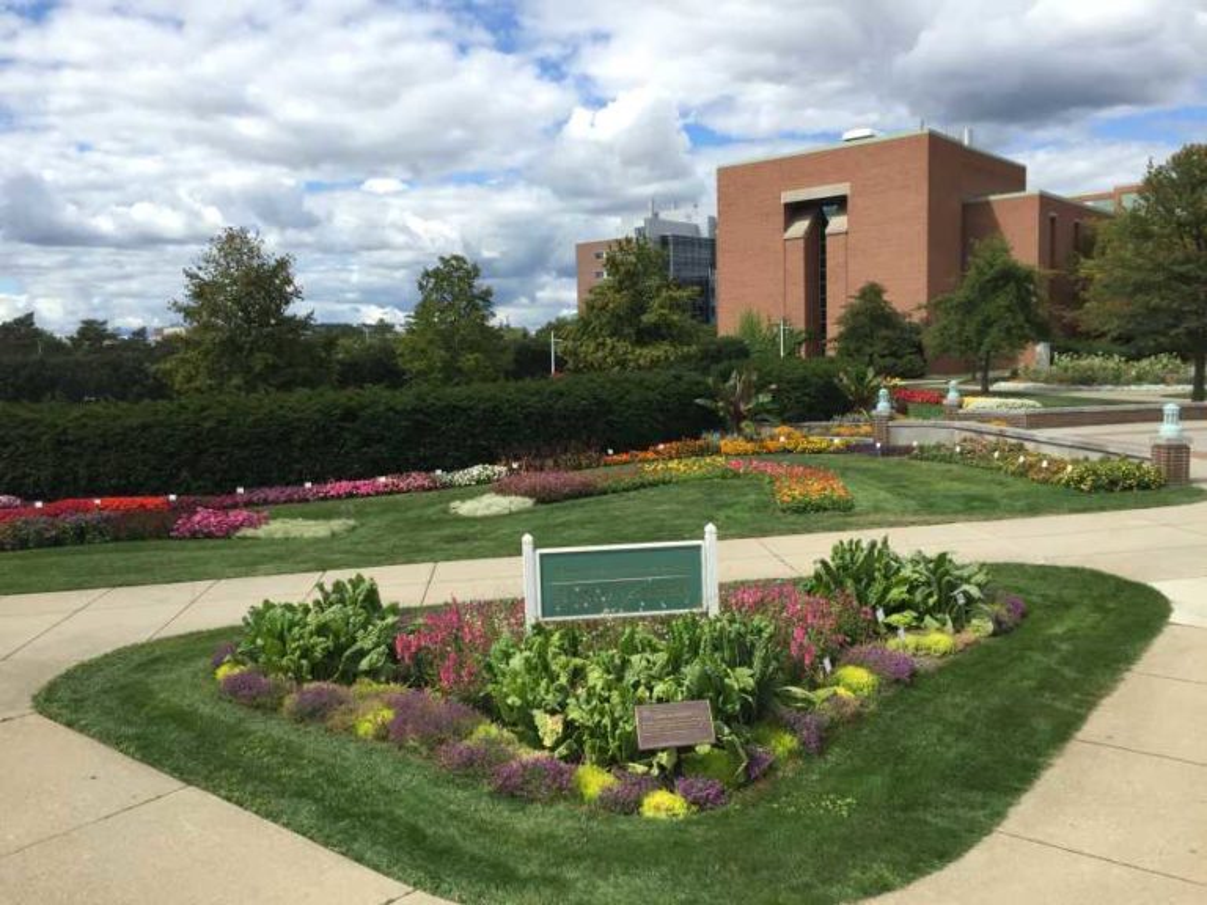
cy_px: 452
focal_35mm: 29
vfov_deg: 48.2
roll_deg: +1.7
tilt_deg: -6.0
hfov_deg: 61.7
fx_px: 1011
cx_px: 604
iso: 32
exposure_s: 1/1412
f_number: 2.2
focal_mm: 4.15
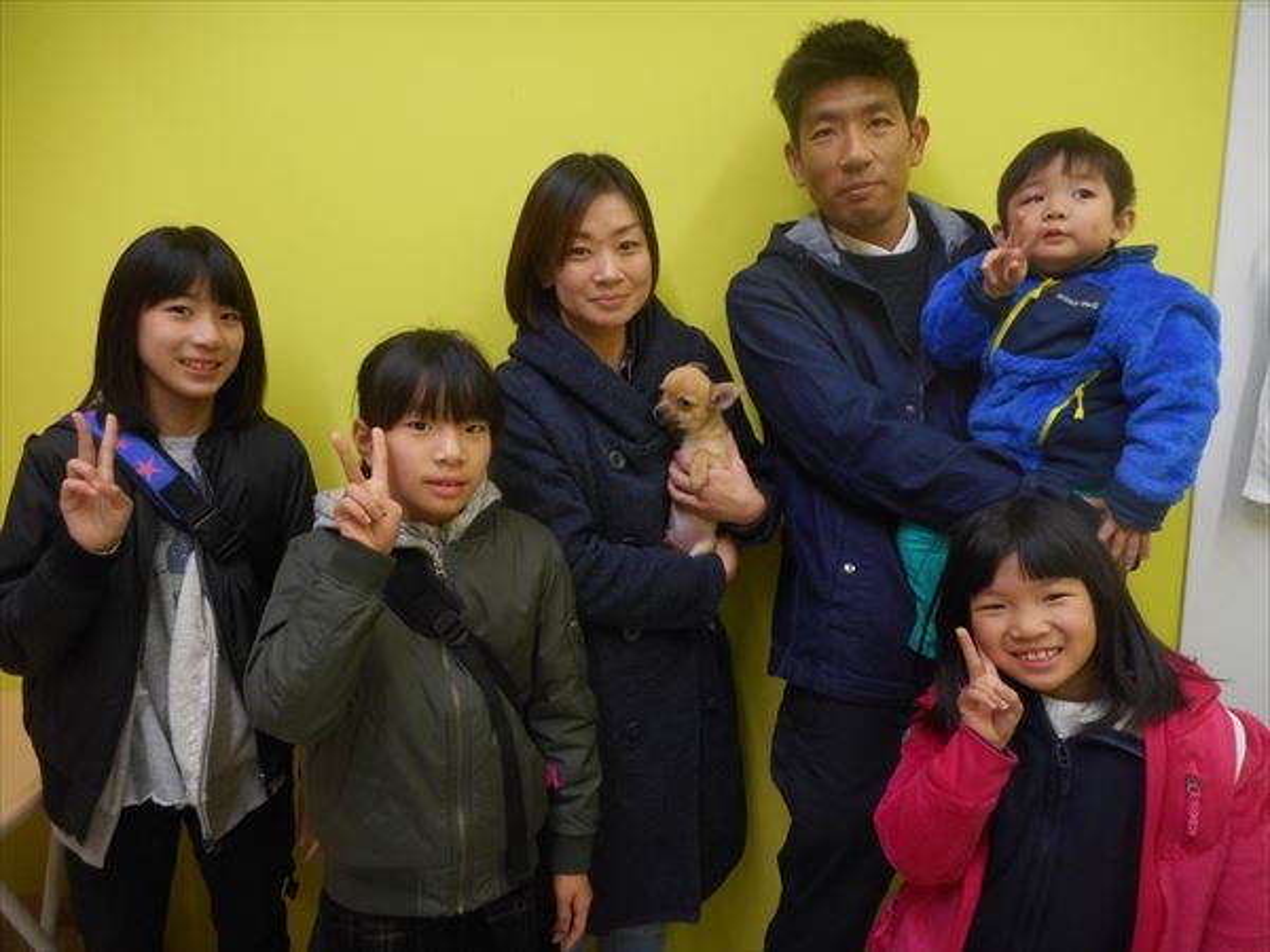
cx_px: 635
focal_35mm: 25
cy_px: 476
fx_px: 917
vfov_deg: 54.9
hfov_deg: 69.4
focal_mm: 4.5
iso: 200
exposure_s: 1/30
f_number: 3.7
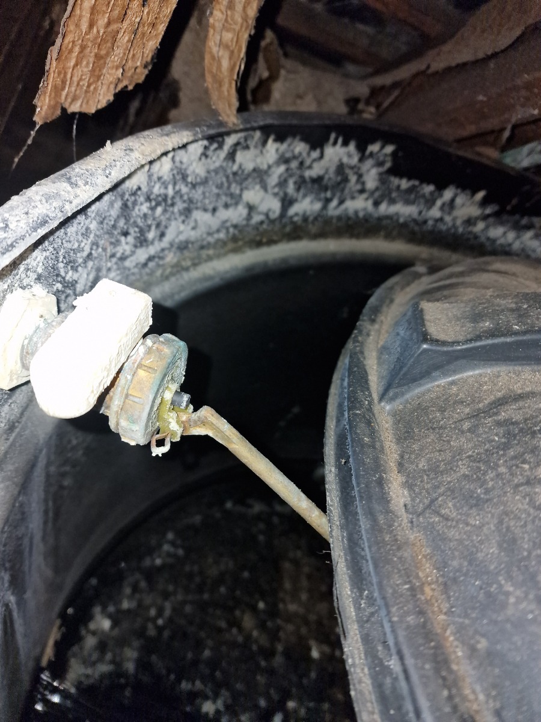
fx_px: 479
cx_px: 270
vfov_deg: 73.9
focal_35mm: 23
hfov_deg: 58.9
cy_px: 361
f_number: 1.8
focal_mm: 6.4
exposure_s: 1/50
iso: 50
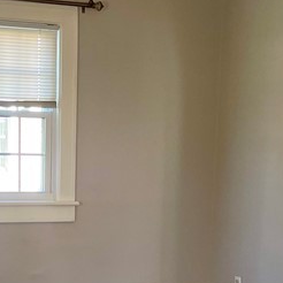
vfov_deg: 18.0
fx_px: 851
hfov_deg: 18.8
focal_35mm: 92
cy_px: 336
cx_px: 92
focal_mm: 5.1
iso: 100
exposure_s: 1/120
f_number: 1.6
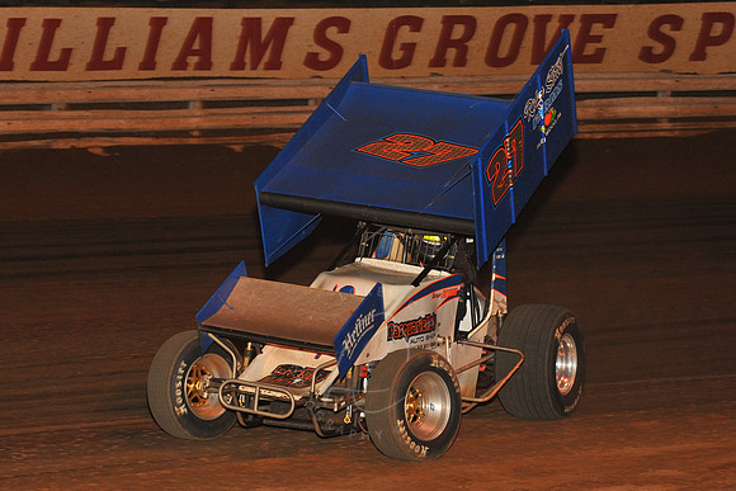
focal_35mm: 100
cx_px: 368
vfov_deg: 13.7
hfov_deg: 20.4
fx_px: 2045
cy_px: 246
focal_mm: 100
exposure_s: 1/320
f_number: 7.1
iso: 1000
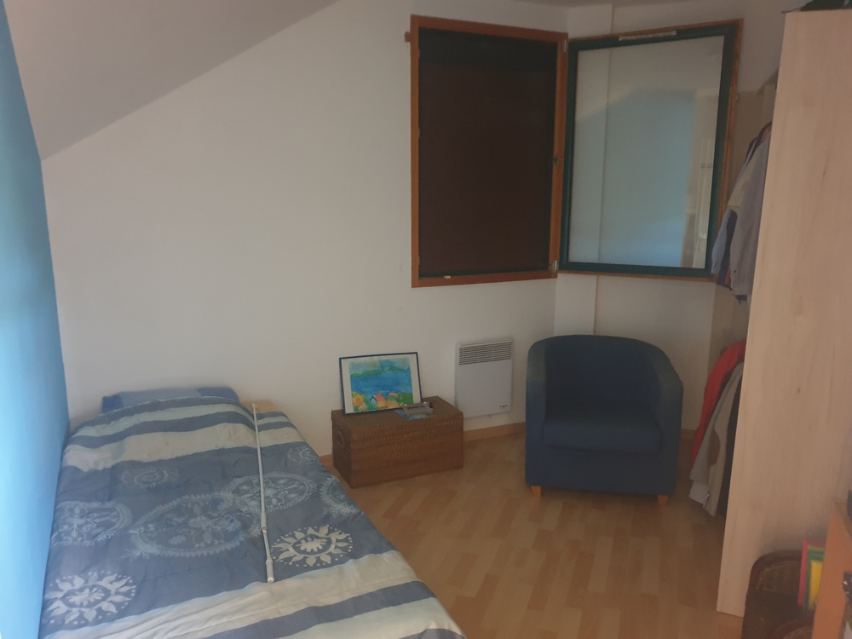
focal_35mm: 26
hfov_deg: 67.3
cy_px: 320
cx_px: 426
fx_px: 640
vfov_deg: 53.1
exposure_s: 1/10
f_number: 1.5
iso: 500
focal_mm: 4.3
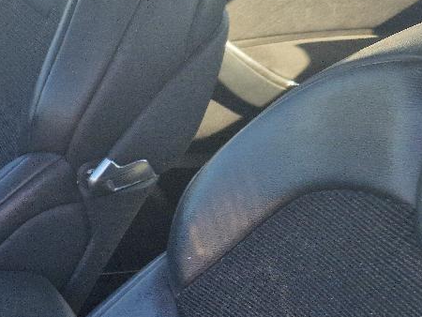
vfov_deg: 15.6
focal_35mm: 92
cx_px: -239
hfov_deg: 18.5
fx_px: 1122
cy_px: 349
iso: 50
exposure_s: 1/119
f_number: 1.8
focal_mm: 5.4
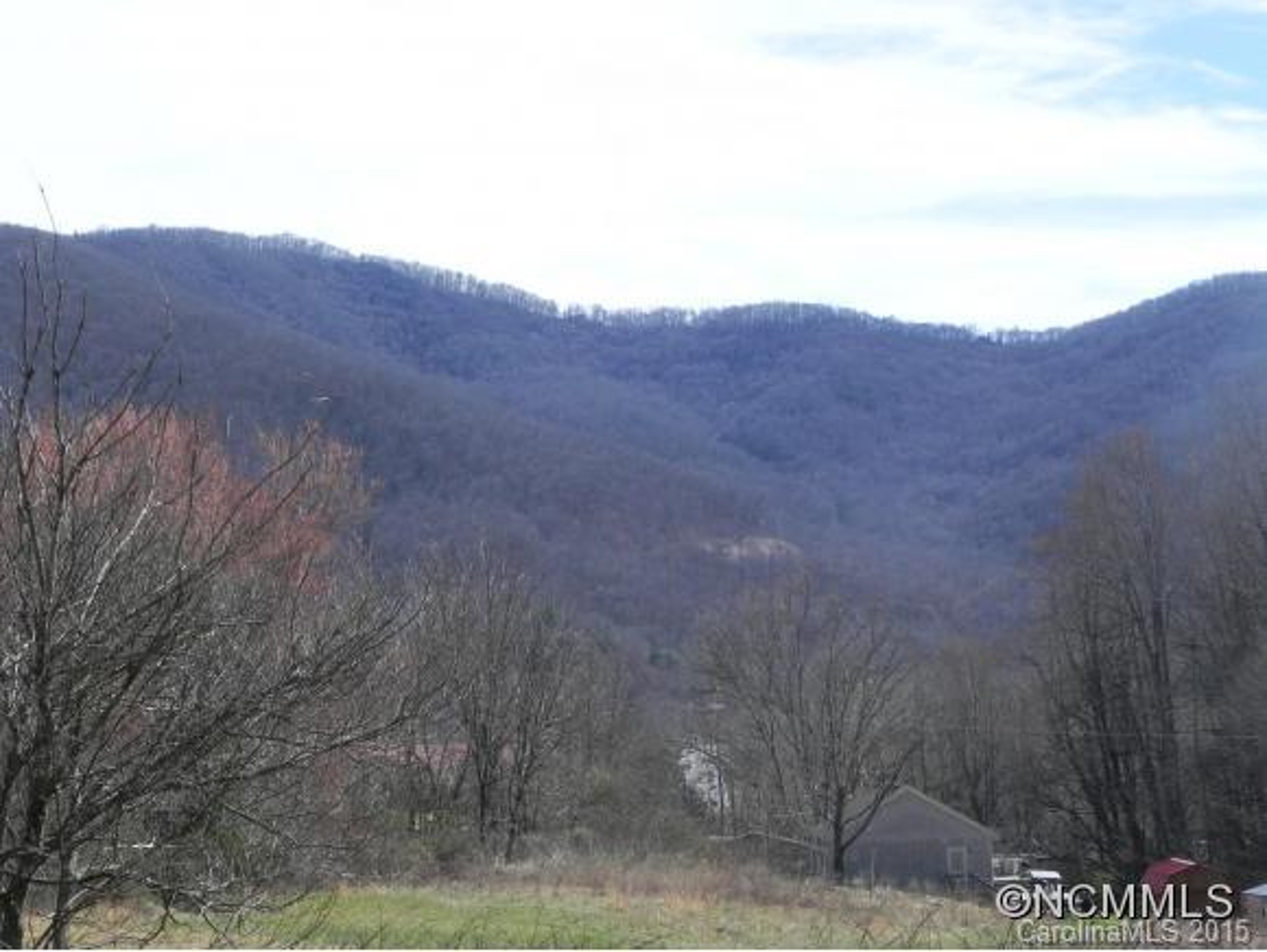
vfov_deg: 15.6
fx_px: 3480
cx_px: 634
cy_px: 476
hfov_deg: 20.6
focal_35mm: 95
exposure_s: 1/327
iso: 160
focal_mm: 16.9
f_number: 7.1
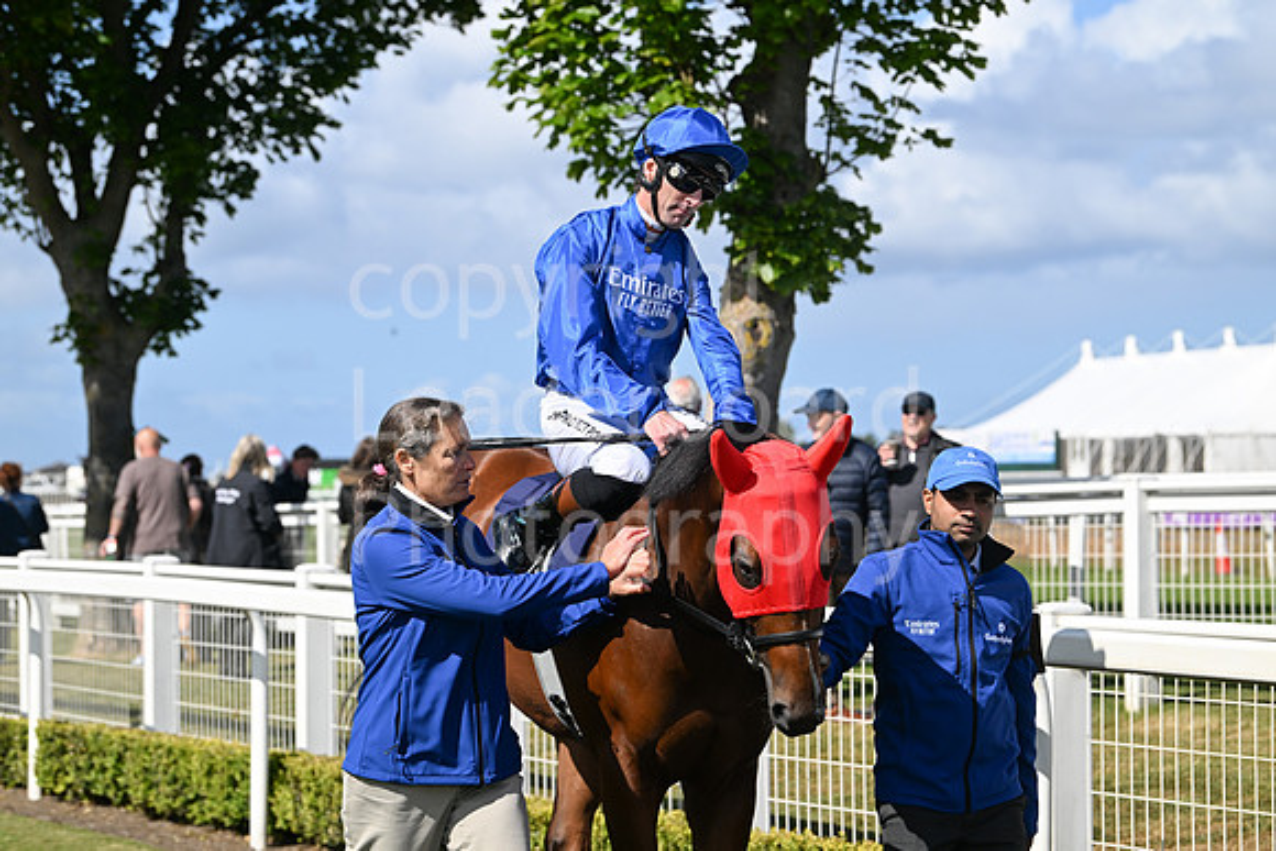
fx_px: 3616
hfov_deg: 20.0
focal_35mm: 102
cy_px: 426
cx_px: 638
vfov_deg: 13.4
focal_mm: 102
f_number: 5.6
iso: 400
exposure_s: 1/2500
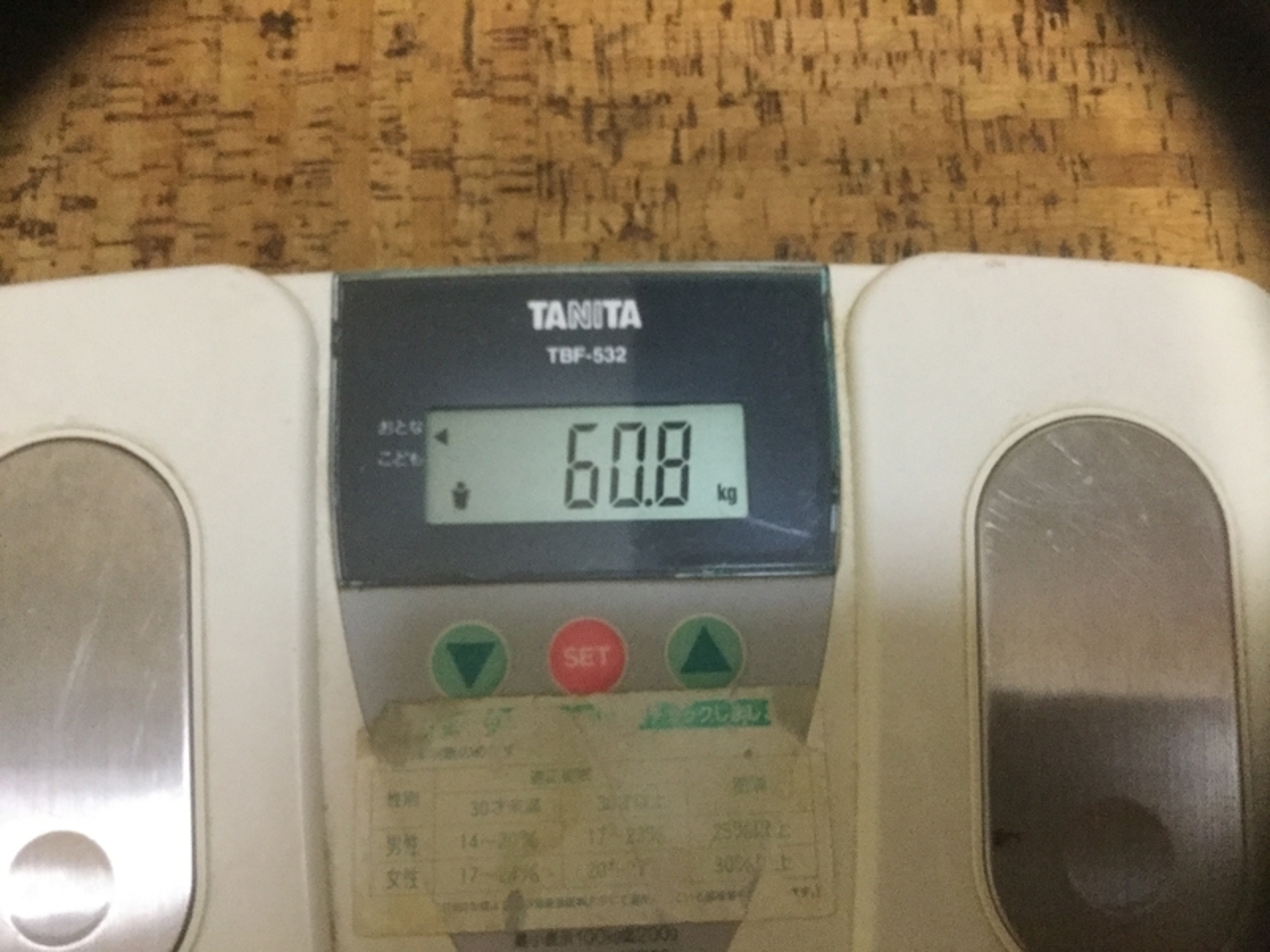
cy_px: 476
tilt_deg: -77.7
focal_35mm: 31
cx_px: 635
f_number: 2.4
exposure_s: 1/15
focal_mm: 3.3
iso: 250
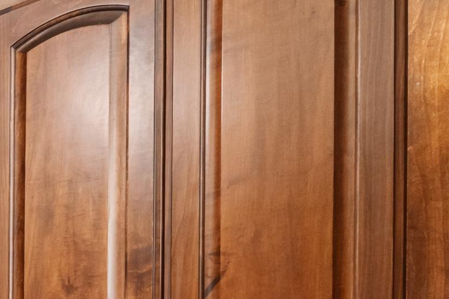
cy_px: 504
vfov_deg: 16.3
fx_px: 907
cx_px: -315
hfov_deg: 21.0
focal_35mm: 73
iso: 250
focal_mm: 12.8
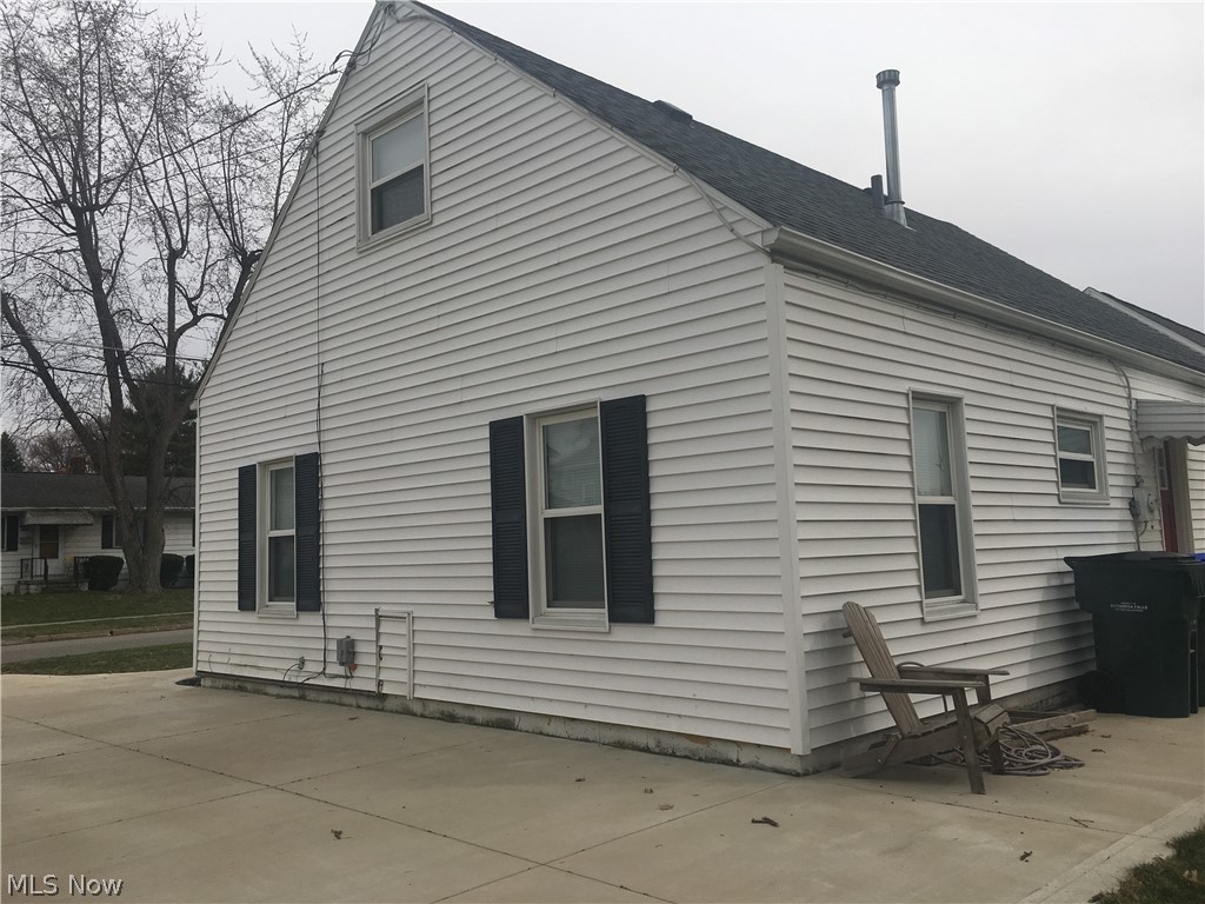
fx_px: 1010
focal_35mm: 29
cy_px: 452
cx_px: 602
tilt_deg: +5.6
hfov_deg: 61.7
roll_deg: +2.6
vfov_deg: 48.2
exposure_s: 1/2481
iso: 25
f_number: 2.2
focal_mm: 4.15
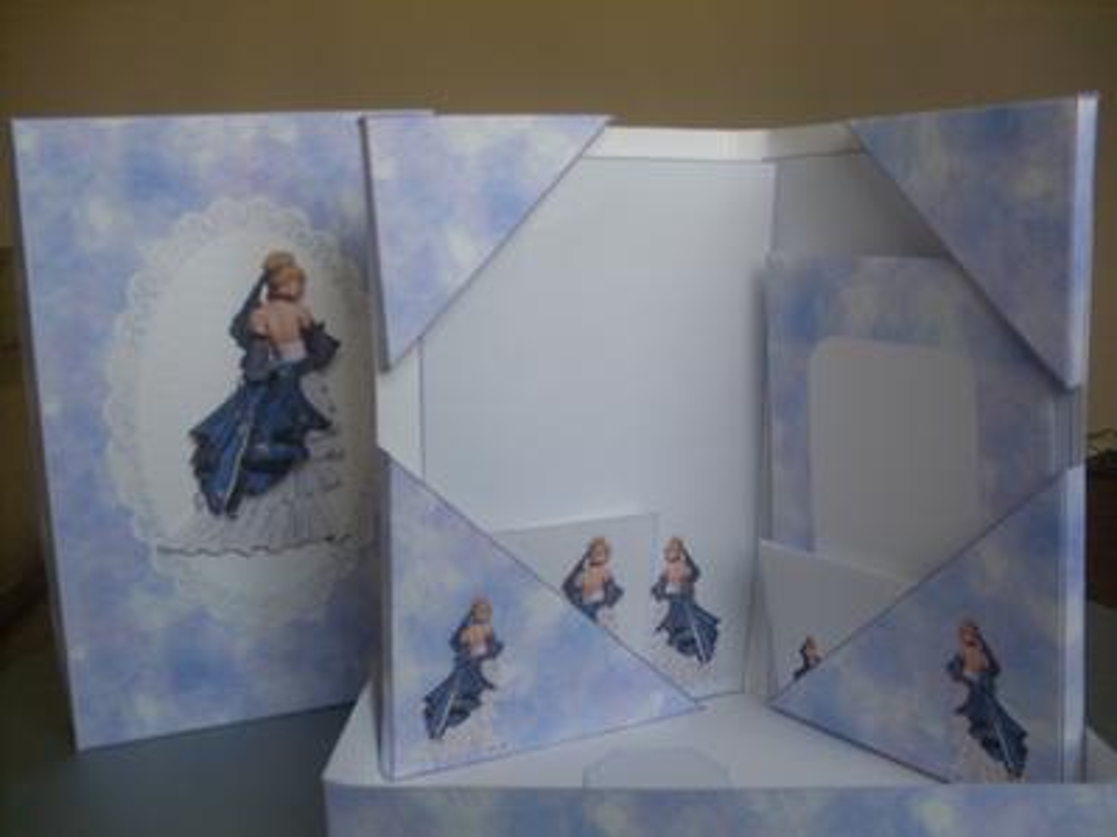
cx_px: 558
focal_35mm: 38
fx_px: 1226
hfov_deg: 49.0
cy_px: 418
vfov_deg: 37.7
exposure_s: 1/60
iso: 100
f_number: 2.8
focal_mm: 6.3
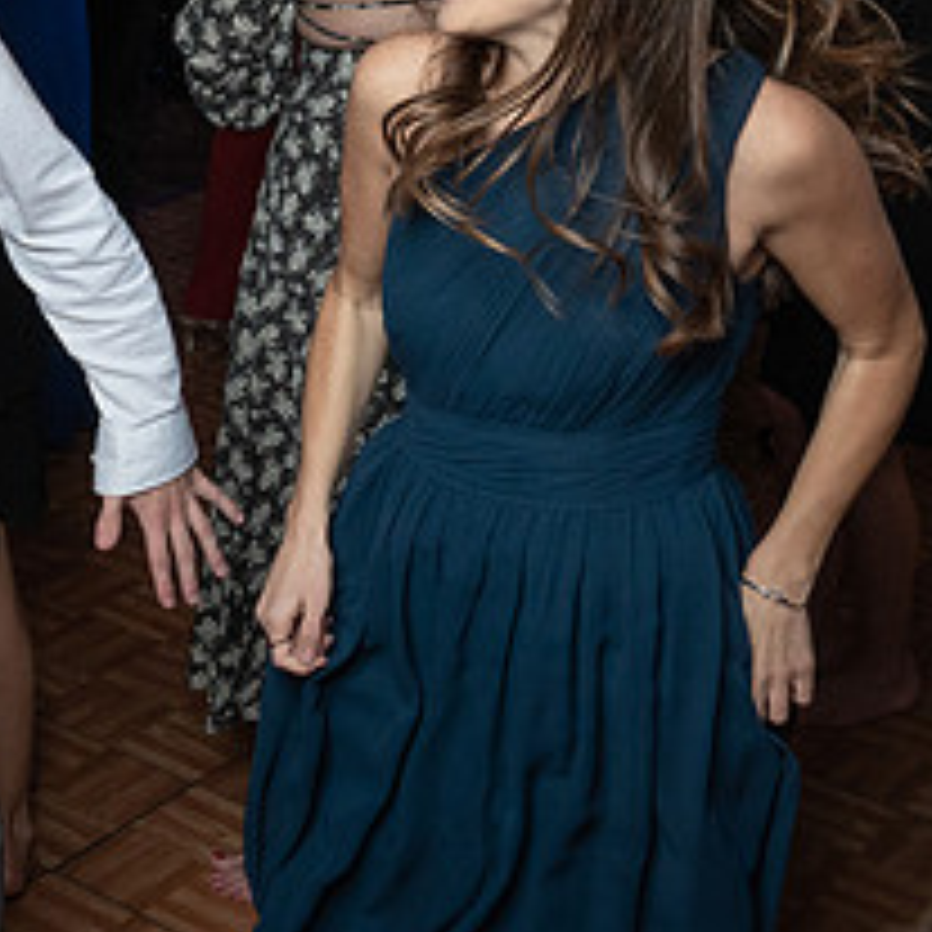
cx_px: -73
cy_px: 245
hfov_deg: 21.4
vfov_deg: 22.3
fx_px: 2345
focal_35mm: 77
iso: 2000
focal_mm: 28
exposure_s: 1/200
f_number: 5.6
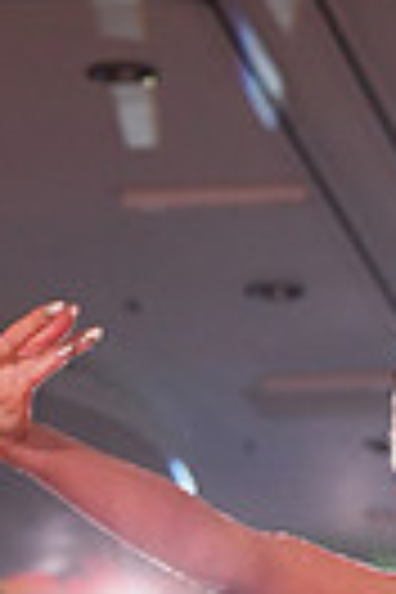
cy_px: 1260
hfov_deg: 4.5
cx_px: 461
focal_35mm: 308
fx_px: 5082
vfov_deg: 6.5
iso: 1250
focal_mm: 70
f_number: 4
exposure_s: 1/500
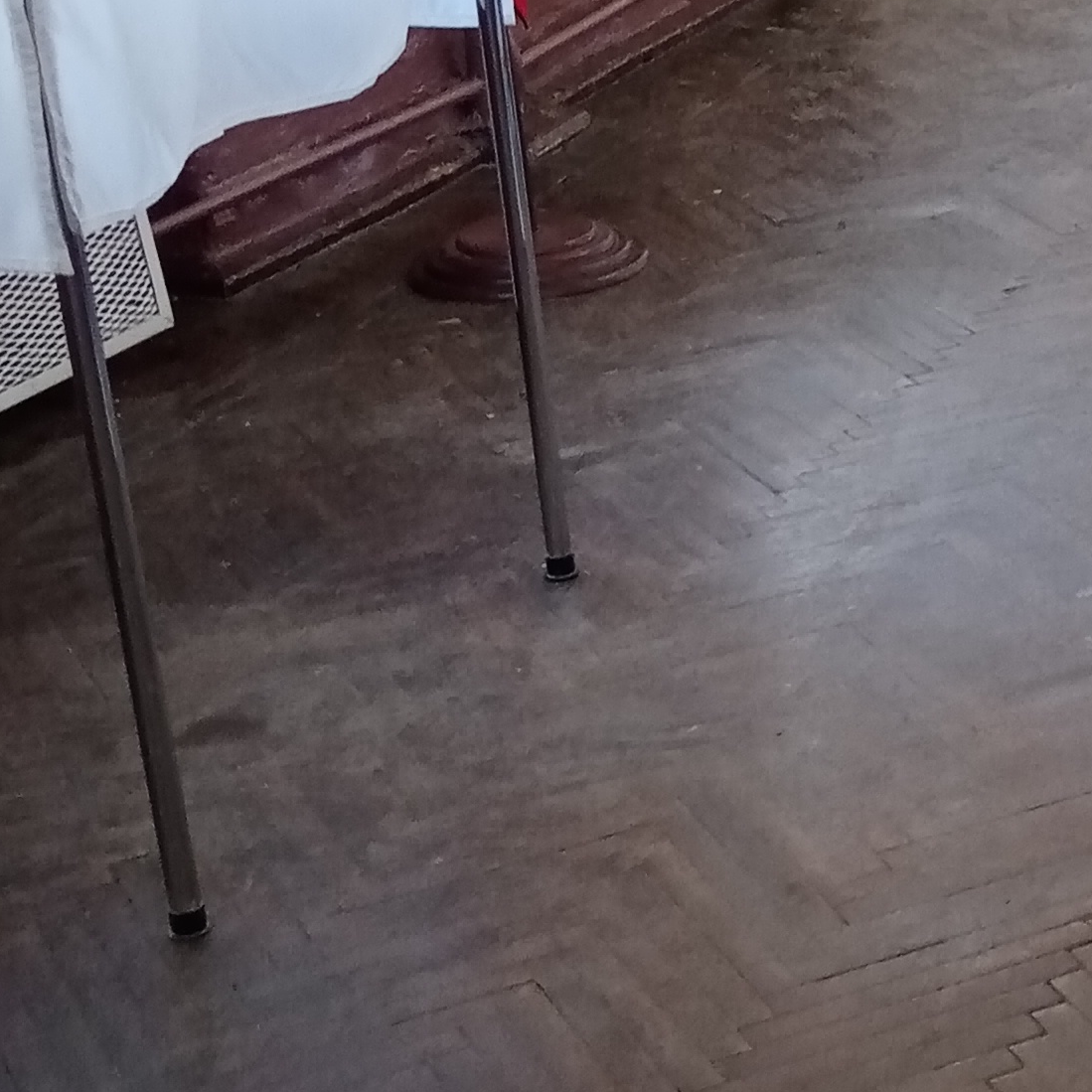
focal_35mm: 87
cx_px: 1544
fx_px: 3105
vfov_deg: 19.9
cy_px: 442
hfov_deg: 18.2
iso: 187
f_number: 1.8
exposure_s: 1/33.3
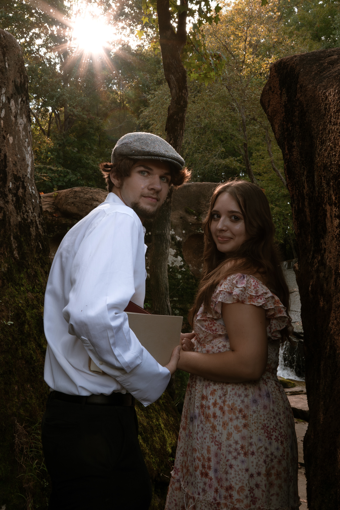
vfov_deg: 50.7
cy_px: 255
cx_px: 170
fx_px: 538
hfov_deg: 35.1
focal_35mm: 38
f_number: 14
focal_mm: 25.6
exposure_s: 1/200
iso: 1600
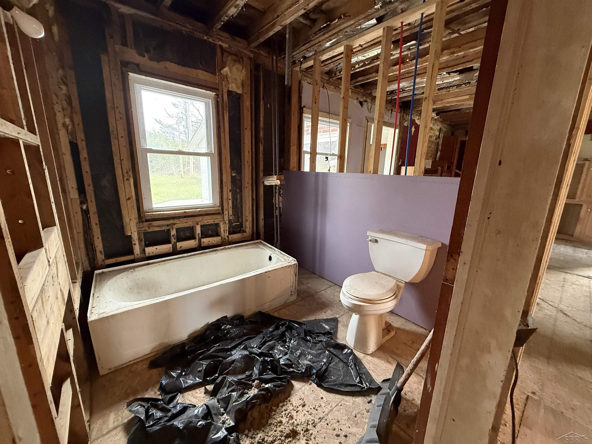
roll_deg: -1.5
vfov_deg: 85.7
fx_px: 239
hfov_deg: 102.1
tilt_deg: -12.3
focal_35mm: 14
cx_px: 296
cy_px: 222
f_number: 2.2
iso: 500
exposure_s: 1/60
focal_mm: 2.22
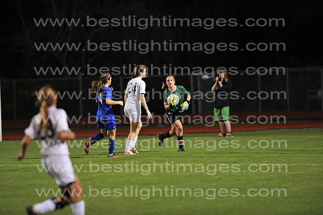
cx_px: 162
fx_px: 2690
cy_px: 108
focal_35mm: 300
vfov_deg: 4.6
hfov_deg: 6.9
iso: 5000
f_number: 3.2
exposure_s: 1/400
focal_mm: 300
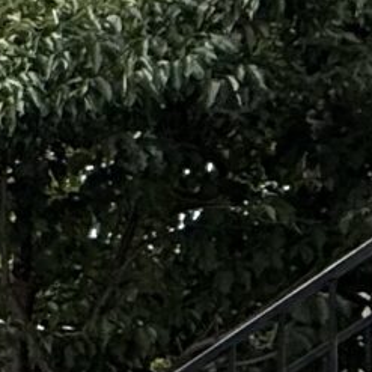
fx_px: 1556
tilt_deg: -1.9
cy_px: 476
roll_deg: +1.5
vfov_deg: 13.2
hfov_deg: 9.5
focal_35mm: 128
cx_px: -843
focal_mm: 2.22
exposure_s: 1/1339
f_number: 2.2
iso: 64
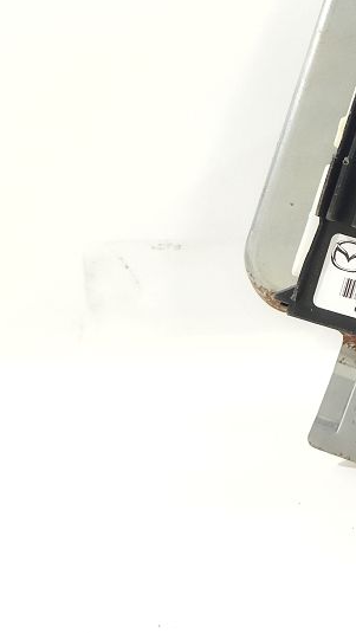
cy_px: 207
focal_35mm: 66
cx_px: 537
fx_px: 1107
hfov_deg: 16.6
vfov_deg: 31.6
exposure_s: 1/50
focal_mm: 4.71
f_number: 1.79
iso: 366
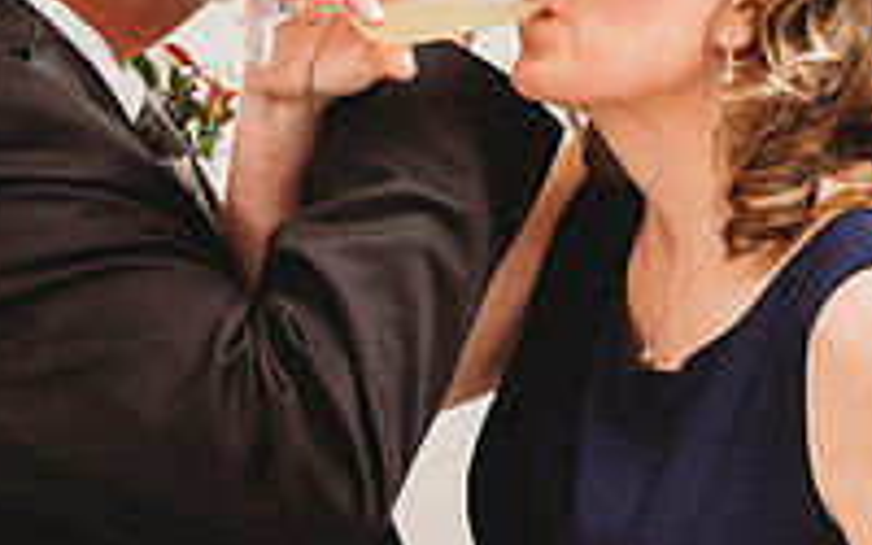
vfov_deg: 9.2
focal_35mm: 142
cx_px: 392
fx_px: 3375
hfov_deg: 14.7
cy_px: 102
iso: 4000
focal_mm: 48
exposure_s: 1/200
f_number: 4
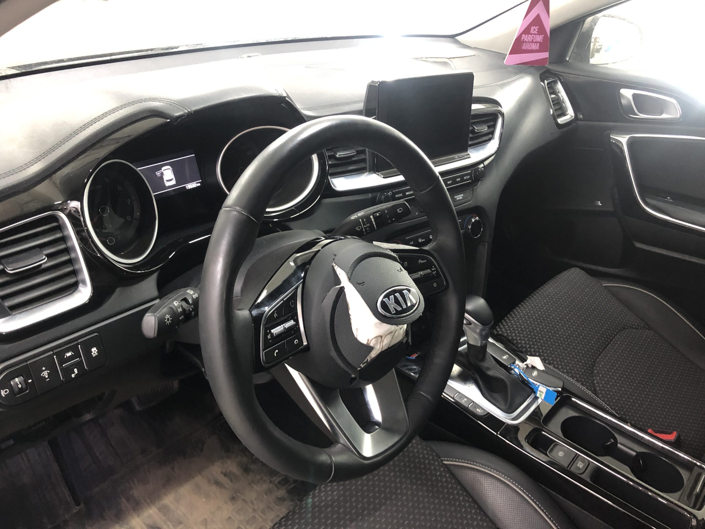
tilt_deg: -28.7
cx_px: 352
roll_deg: -4.3
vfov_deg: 49.7
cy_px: 264
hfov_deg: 63.4
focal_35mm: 28
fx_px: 570
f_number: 1.8
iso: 100
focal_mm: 3.99
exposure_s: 1/7
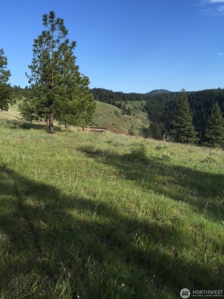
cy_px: 150
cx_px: 112
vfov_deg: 61.7
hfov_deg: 48.2
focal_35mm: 29
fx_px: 250
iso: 32
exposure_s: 1/1099
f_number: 2.2
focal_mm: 4.15
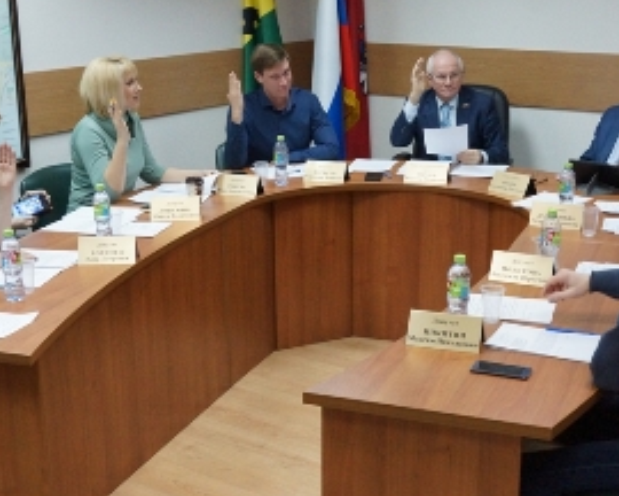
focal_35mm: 56
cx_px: 296
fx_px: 1026
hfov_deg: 33.6
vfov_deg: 27.1
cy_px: 263
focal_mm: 24
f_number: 5.6
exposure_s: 1/125
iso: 2000
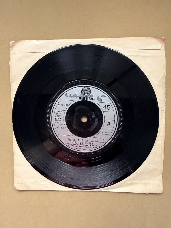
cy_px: 114
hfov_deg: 56.8
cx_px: 86
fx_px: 158
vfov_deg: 71.6
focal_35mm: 24
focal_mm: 2.22
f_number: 2.2
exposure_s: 1/99
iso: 250
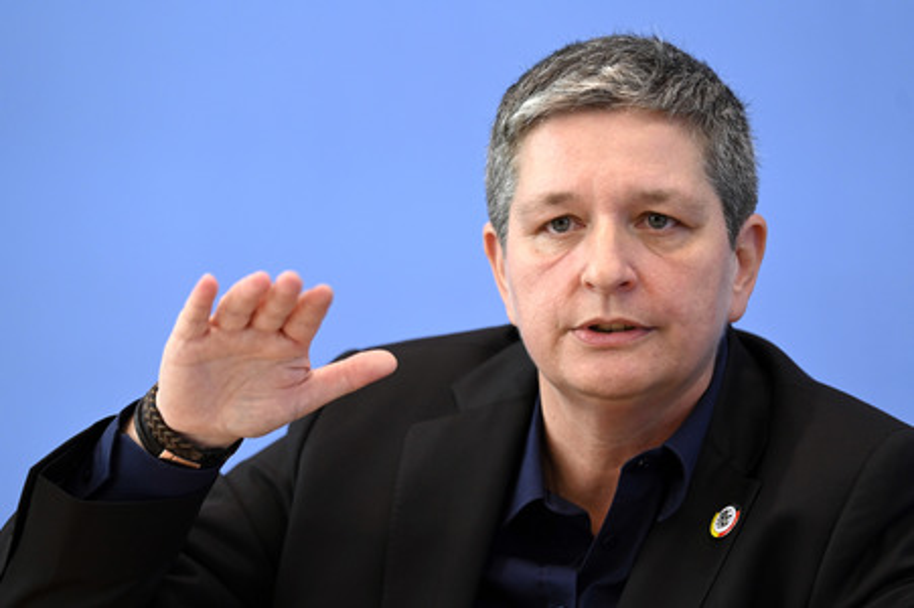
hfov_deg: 12.8
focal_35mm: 160
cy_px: 304
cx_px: 457
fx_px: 4059
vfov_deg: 8.6
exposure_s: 1/800
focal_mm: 160
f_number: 2.8
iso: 1250
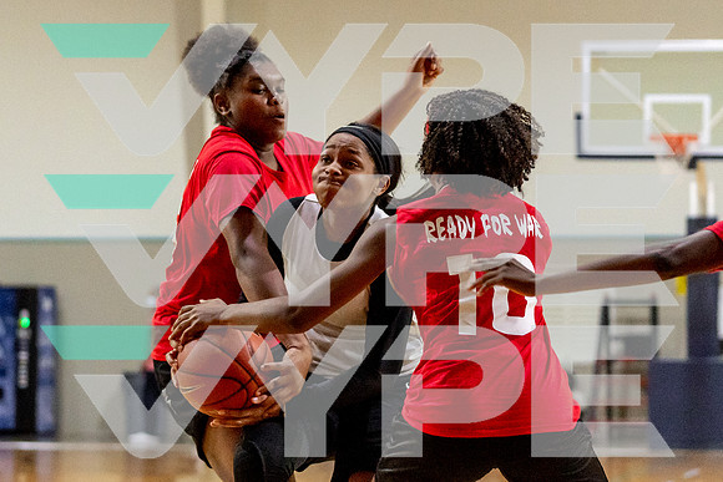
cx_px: 332
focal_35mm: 137
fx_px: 2751
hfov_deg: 15.0
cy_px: 332
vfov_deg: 10.0
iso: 2500
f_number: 2.8
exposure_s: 1/800
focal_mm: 70
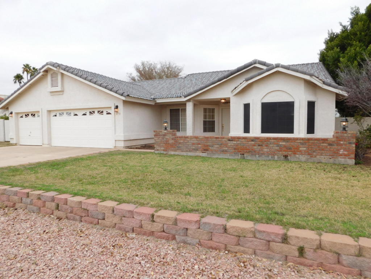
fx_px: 247
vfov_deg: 58.9
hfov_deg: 73.9
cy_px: 140
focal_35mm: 23
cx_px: 186
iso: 125
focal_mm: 4
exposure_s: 1/200
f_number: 3
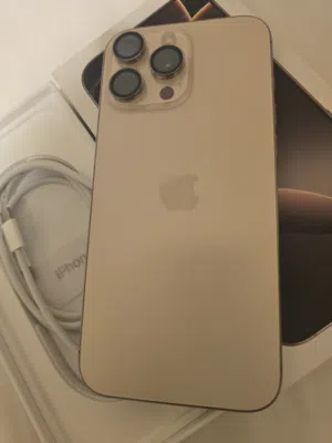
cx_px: 166
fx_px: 294
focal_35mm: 23
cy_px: 222
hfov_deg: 58.9
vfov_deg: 73.9
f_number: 1.7
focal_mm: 6.3
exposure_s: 1/100
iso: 800
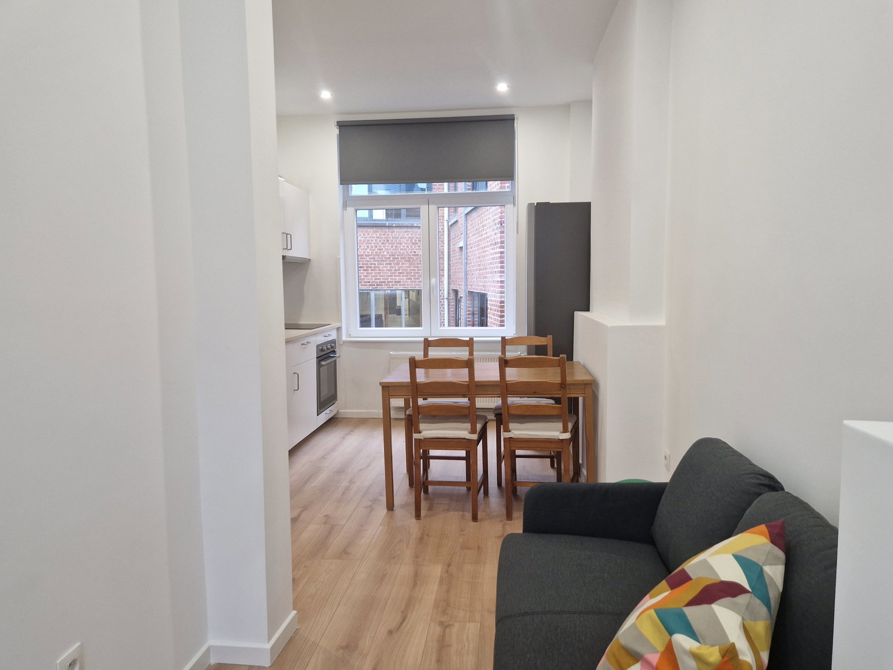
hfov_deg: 71.6
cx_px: 446
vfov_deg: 56.8
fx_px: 619
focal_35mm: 24
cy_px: 329
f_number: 1.8
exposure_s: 1/100
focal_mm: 5.4
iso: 250
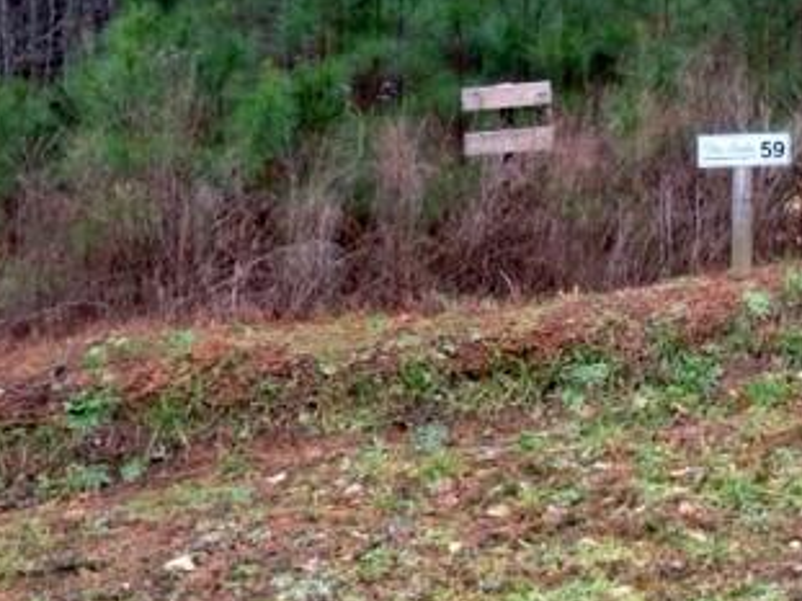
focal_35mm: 68
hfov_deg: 27.8
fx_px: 1575
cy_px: 95
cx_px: 686
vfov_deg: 21.3
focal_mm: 4.12
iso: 50
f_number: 2.4
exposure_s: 1/120
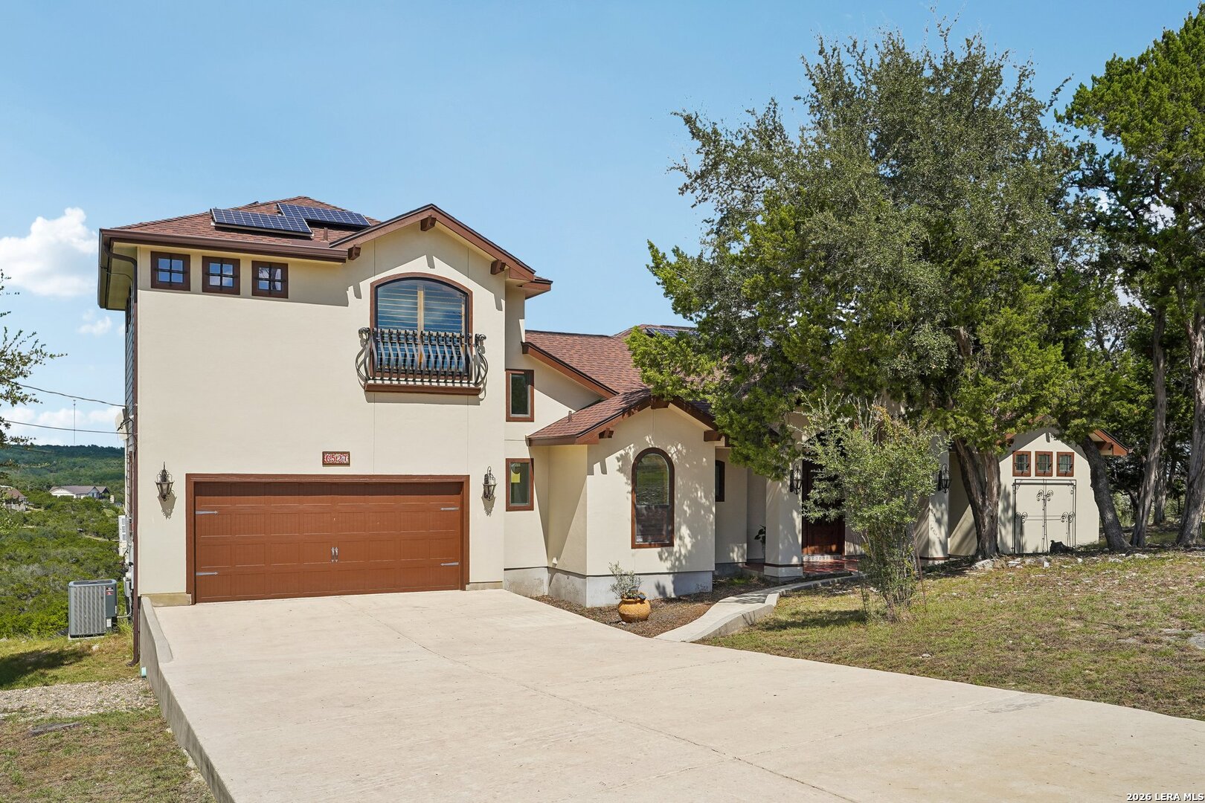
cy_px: 402
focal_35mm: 30
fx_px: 987
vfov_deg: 44.3
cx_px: 602
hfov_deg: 62.8
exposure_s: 1/400
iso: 100
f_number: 8
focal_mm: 29.5
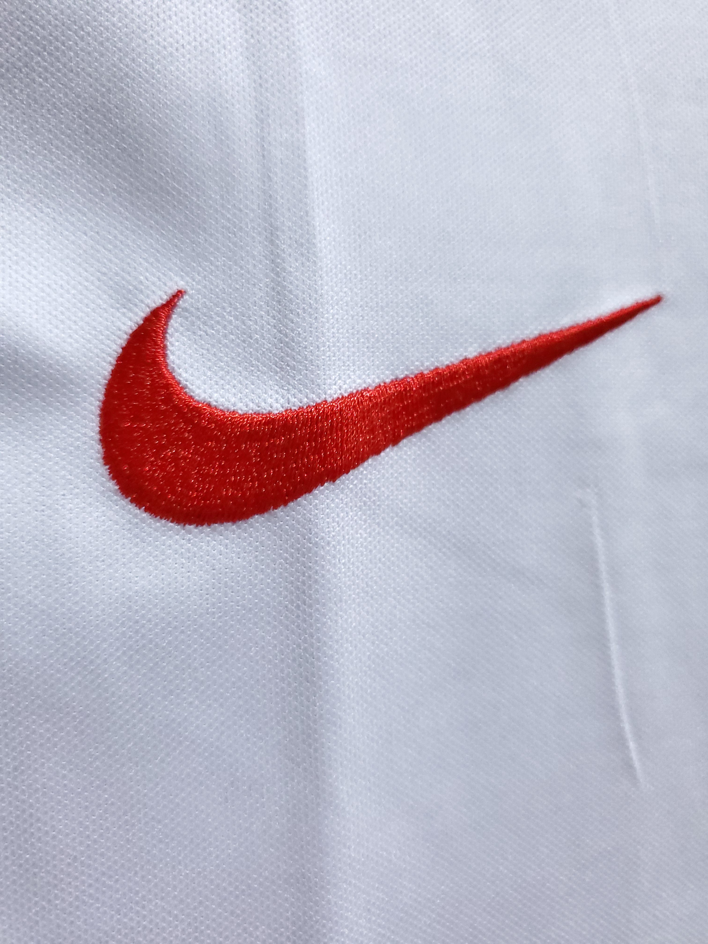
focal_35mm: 26
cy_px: 472
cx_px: 354
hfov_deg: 53.1
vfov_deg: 67.3
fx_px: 709
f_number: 1.5
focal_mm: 4.3
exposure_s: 1/30
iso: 500
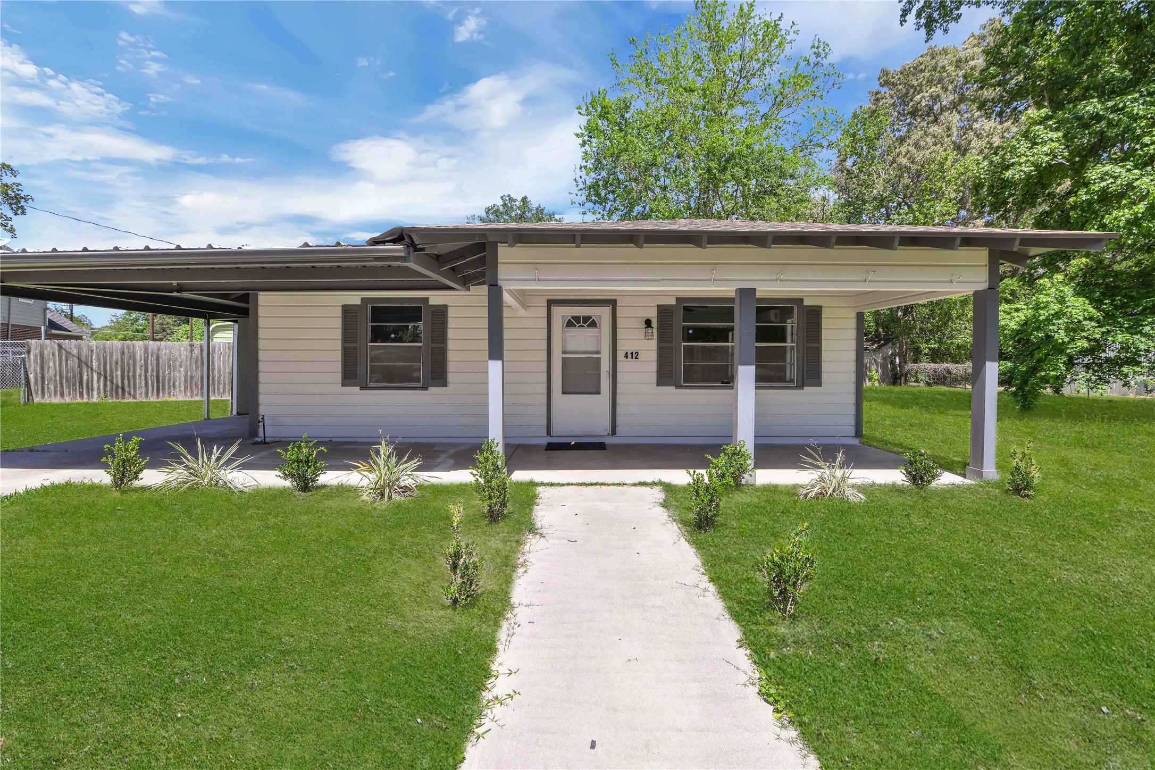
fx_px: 449
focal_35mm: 14
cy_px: 385
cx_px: 578
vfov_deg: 81.2
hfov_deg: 104.3
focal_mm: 14
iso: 100
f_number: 8
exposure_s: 1/160
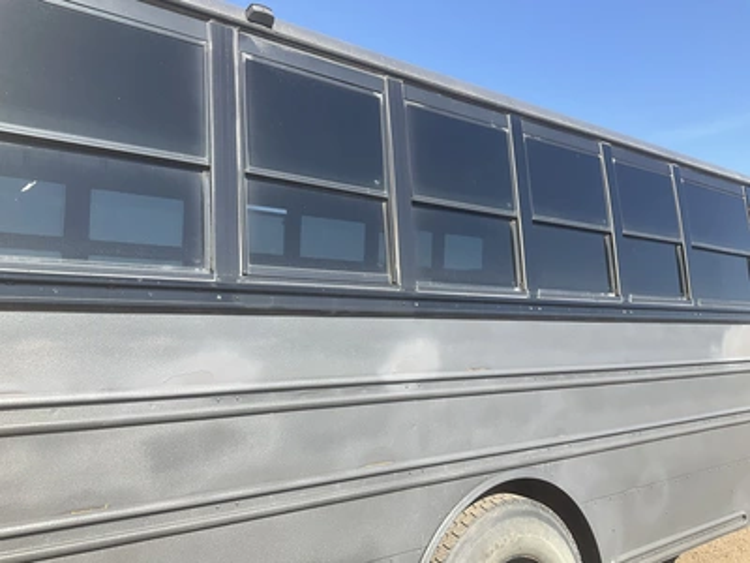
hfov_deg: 61.7
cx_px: 375
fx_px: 628
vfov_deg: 48.2
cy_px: 282
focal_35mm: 29
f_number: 1.8
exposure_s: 1/855
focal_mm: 3
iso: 25
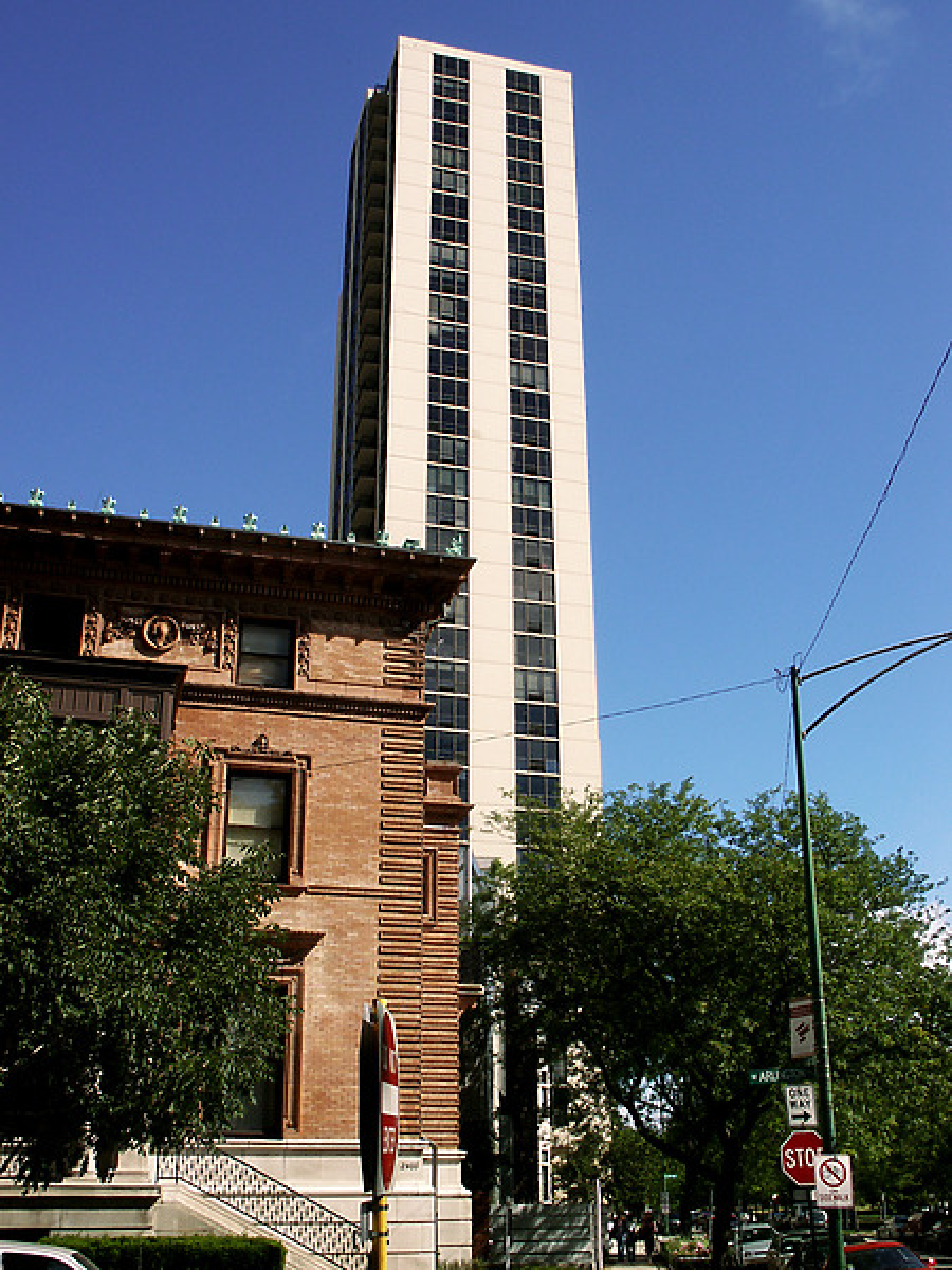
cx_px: 476
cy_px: 635
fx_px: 1283
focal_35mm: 35
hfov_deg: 40.7
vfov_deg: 52.6
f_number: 6.7
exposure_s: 1/250
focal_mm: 7.18
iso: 64
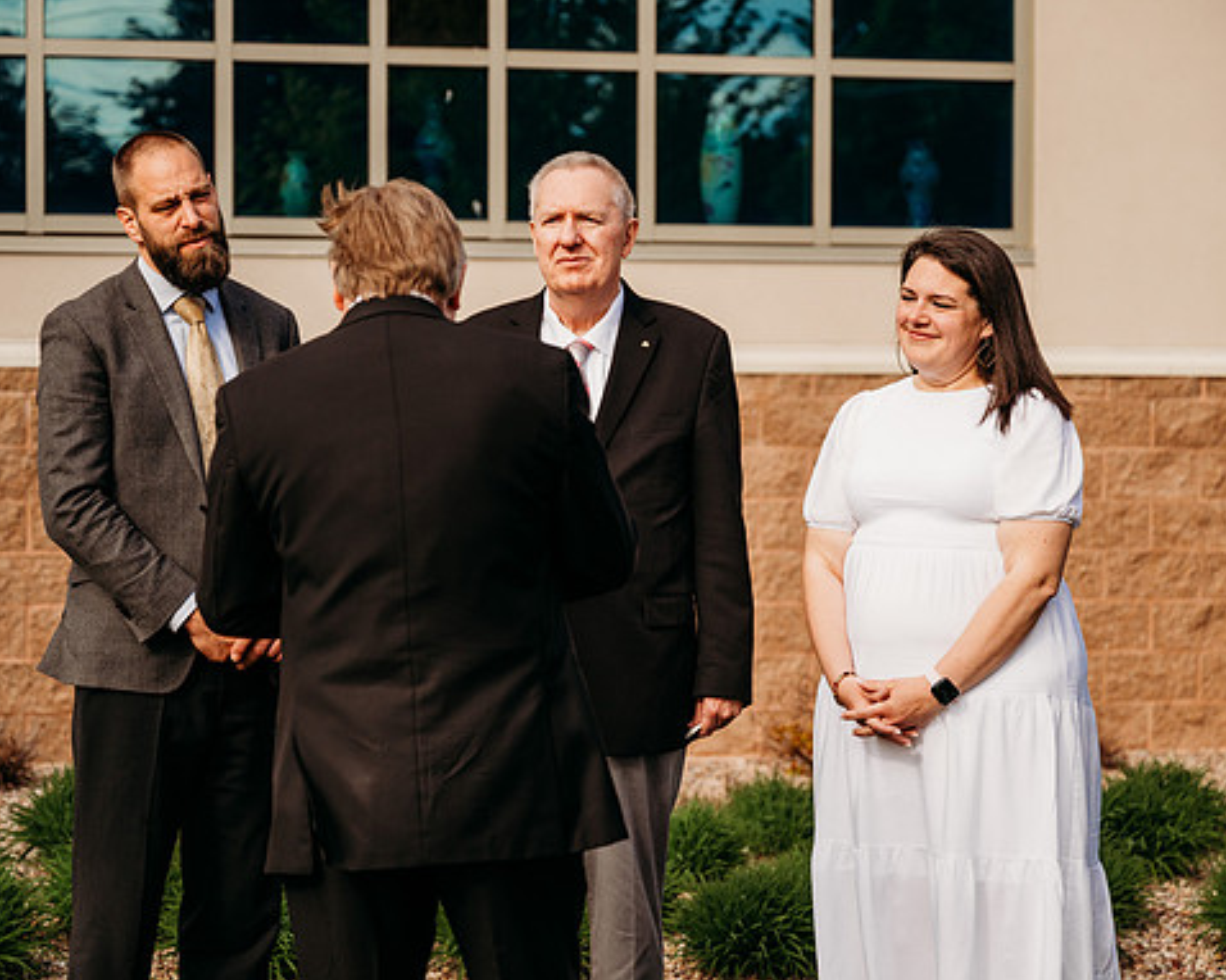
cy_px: 494
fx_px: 3010
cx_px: 559
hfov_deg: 23.0
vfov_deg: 18.5
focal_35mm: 83
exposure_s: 1/3200
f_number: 3.2
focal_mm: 70
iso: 200
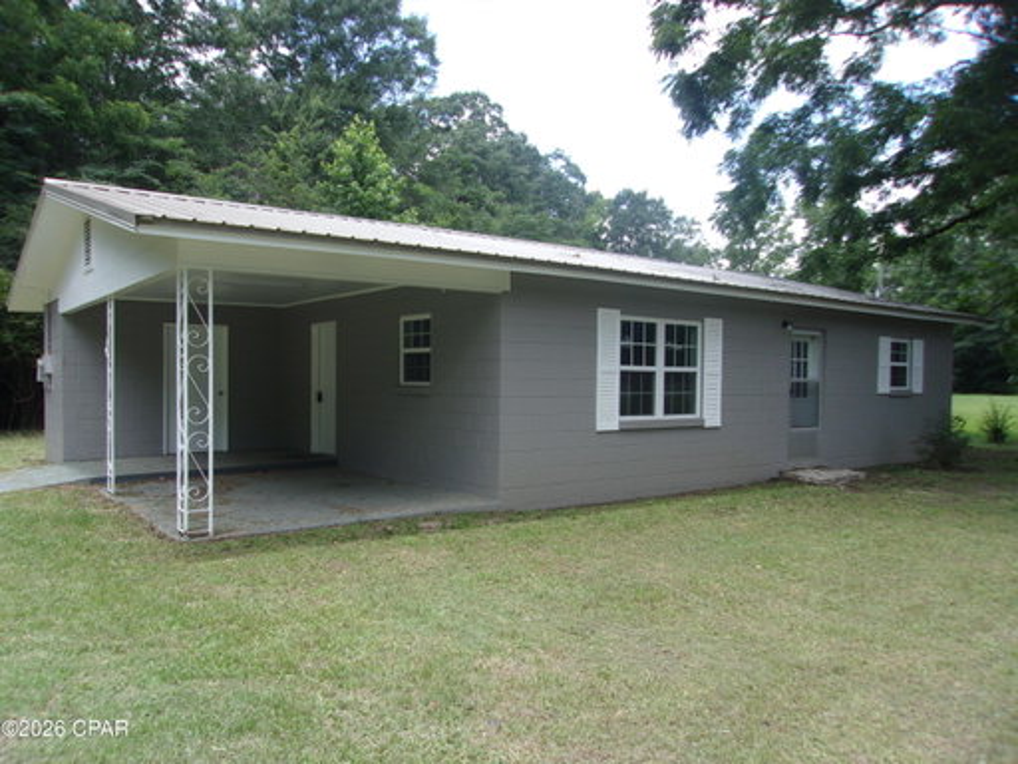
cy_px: 382
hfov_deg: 65.3
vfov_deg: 51.4
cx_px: 509
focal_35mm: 27
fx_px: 794
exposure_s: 1/340
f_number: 3
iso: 80
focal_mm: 4.9
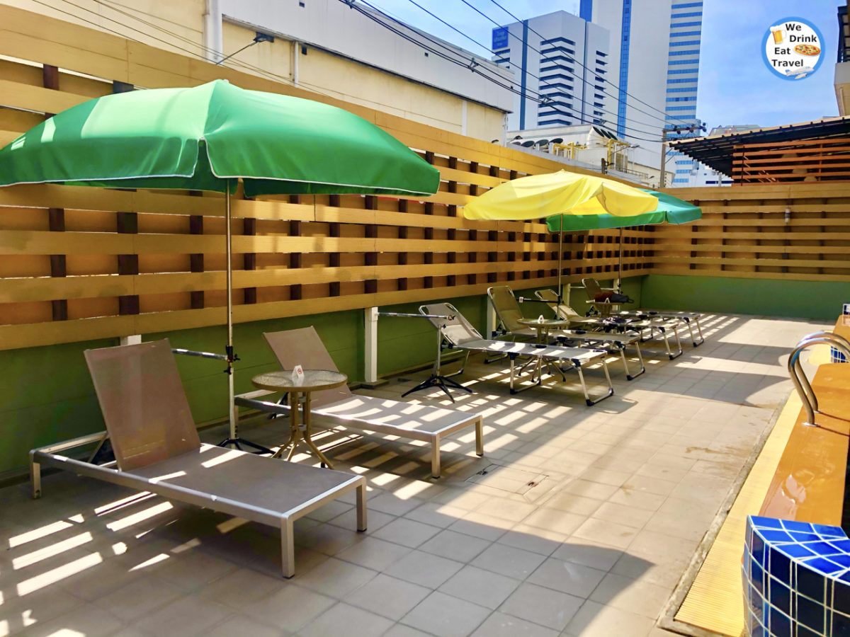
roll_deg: +1.1
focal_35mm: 28
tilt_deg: -4.2
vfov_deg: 49.7
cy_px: 318
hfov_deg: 63.4
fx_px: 688
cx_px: 425
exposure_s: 1/1116
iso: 20
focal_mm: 3.99
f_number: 1.8
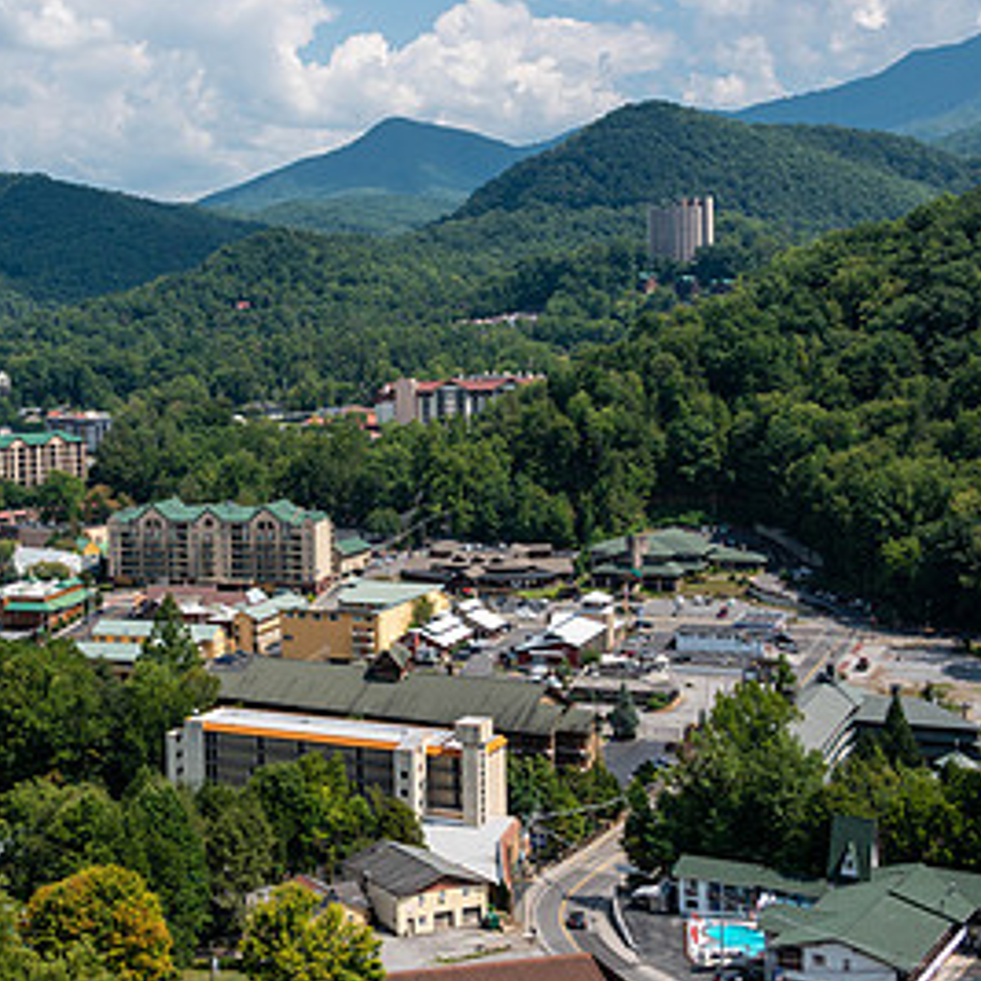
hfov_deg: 28.3
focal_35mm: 59
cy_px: 399
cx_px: 158
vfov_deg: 29.0
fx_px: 1892
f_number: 8
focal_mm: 32
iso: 100
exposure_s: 1/320
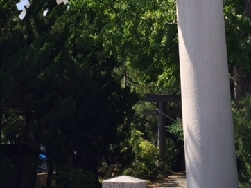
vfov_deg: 17.6
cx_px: 79
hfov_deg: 23.7
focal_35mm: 82
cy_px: 3
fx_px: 595
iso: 32
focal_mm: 4.15
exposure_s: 1/1244
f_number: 2.2
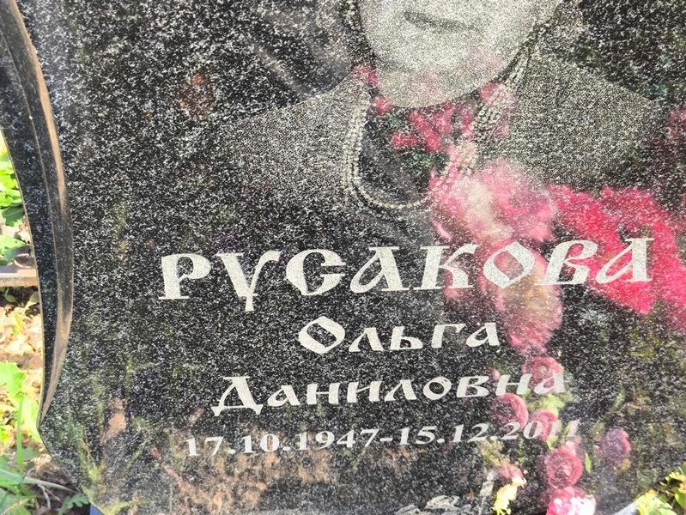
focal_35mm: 50
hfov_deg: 38.2
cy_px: 258
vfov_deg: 29.1
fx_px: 991
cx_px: 343
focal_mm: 4.71
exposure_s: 1/194
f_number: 1.7
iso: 50
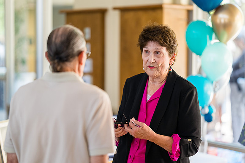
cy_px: 80
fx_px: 589
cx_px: 124
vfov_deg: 15.8
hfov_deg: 23.5
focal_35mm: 87
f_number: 1.4
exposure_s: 1/320
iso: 320
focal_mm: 85
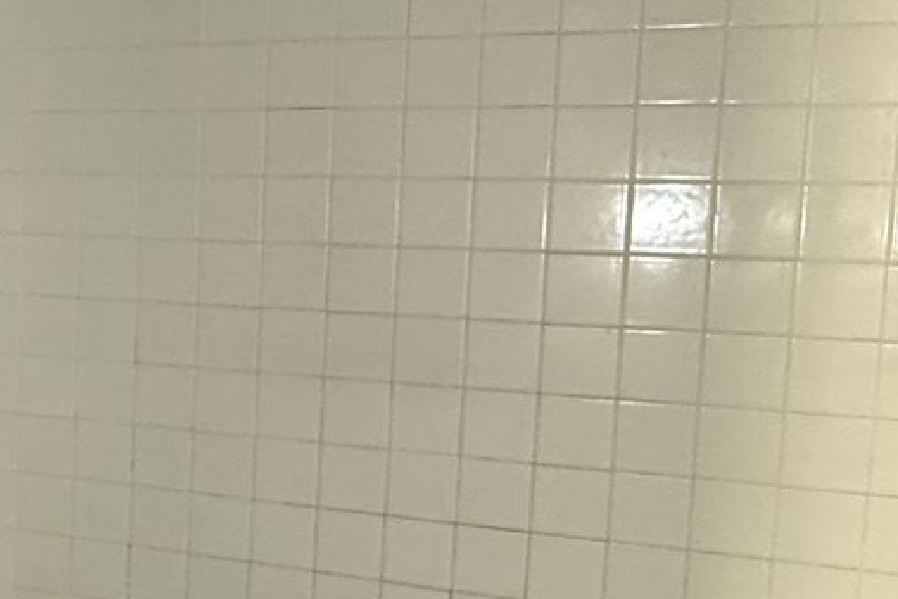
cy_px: 331
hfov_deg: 32.5
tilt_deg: -7.2
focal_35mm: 56
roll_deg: -0.1
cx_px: -22
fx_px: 1397
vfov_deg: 24.2
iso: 400
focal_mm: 2.22
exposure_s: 1/60
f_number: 2.2
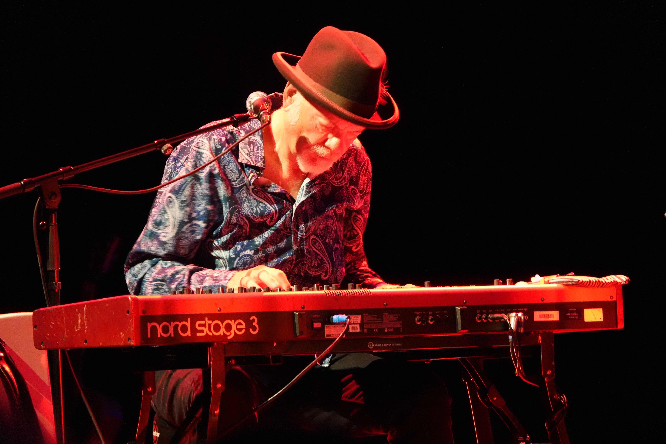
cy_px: 222
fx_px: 5920
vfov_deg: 4.3
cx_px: 333
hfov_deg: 6.4
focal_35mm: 320
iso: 3200
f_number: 4
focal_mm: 117.29
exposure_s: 1/20
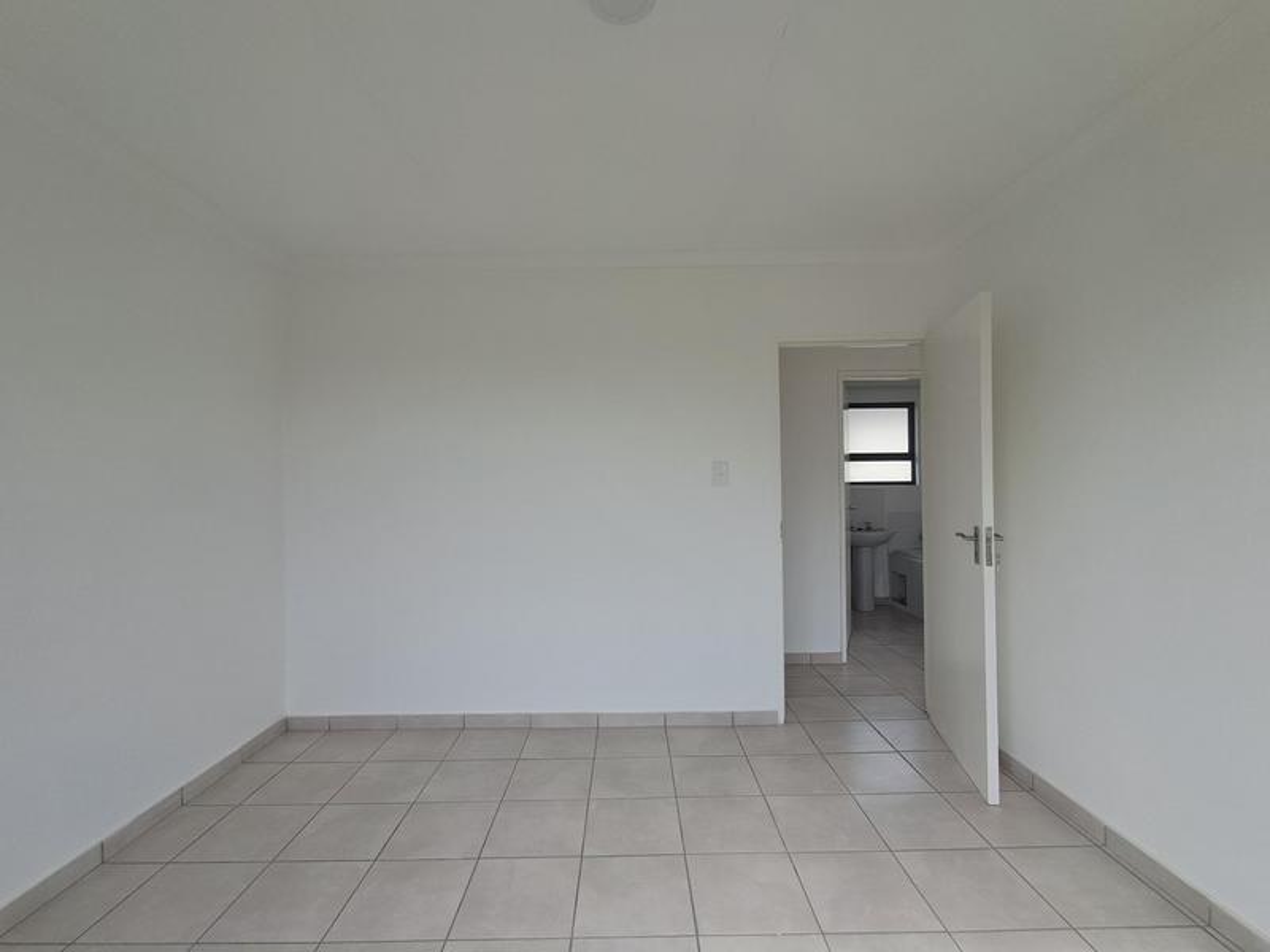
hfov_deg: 94.5
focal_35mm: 16
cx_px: 635
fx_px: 587
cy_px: 476
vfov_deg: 78.1
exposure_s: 1/173
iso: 40
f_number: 2.2
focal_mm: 1.64
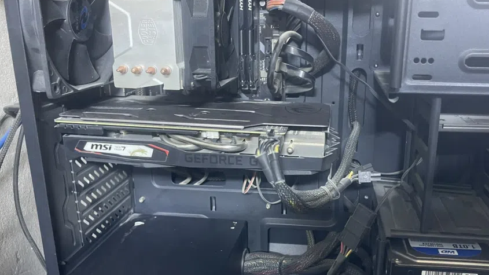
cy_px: 159
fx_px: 428
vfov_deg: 35.5
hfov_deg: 59.2
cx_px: 282
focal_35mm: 33
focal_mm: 5.1
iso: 640
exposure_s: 1/36
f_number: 1.6
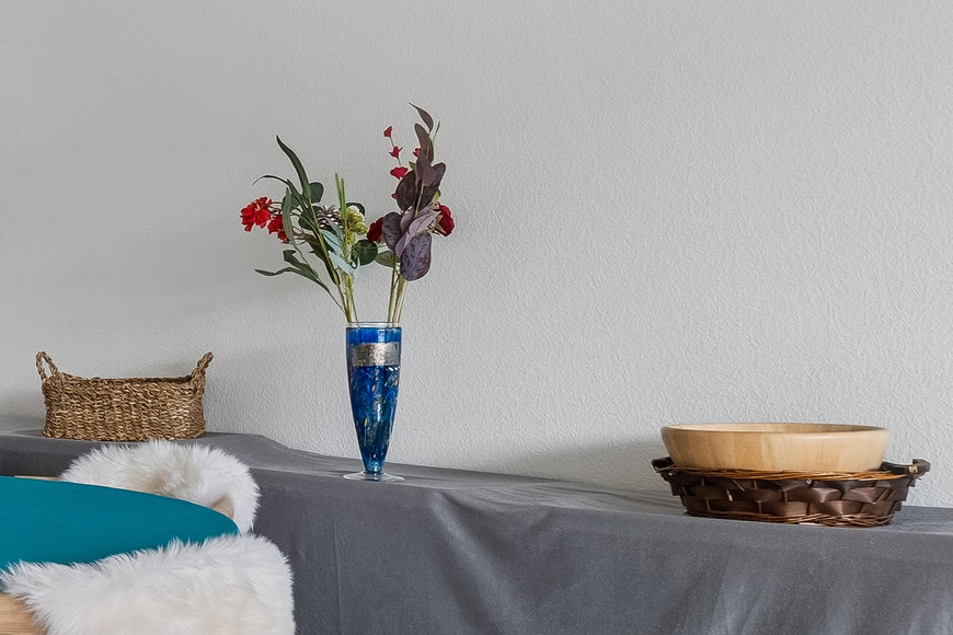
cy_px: 289
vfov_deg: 19.5
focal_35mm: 70
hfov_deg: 25.7
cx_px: -211
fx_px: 1849
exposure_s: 1/15
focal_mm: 13.5
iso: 200
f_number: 8
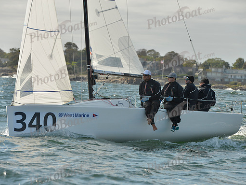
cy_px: 93
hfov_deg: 10.4
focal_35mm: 191
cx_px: 122
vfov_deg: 7.8
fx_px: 1357
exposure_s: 1/1600
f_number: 9
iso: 400
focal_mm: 175
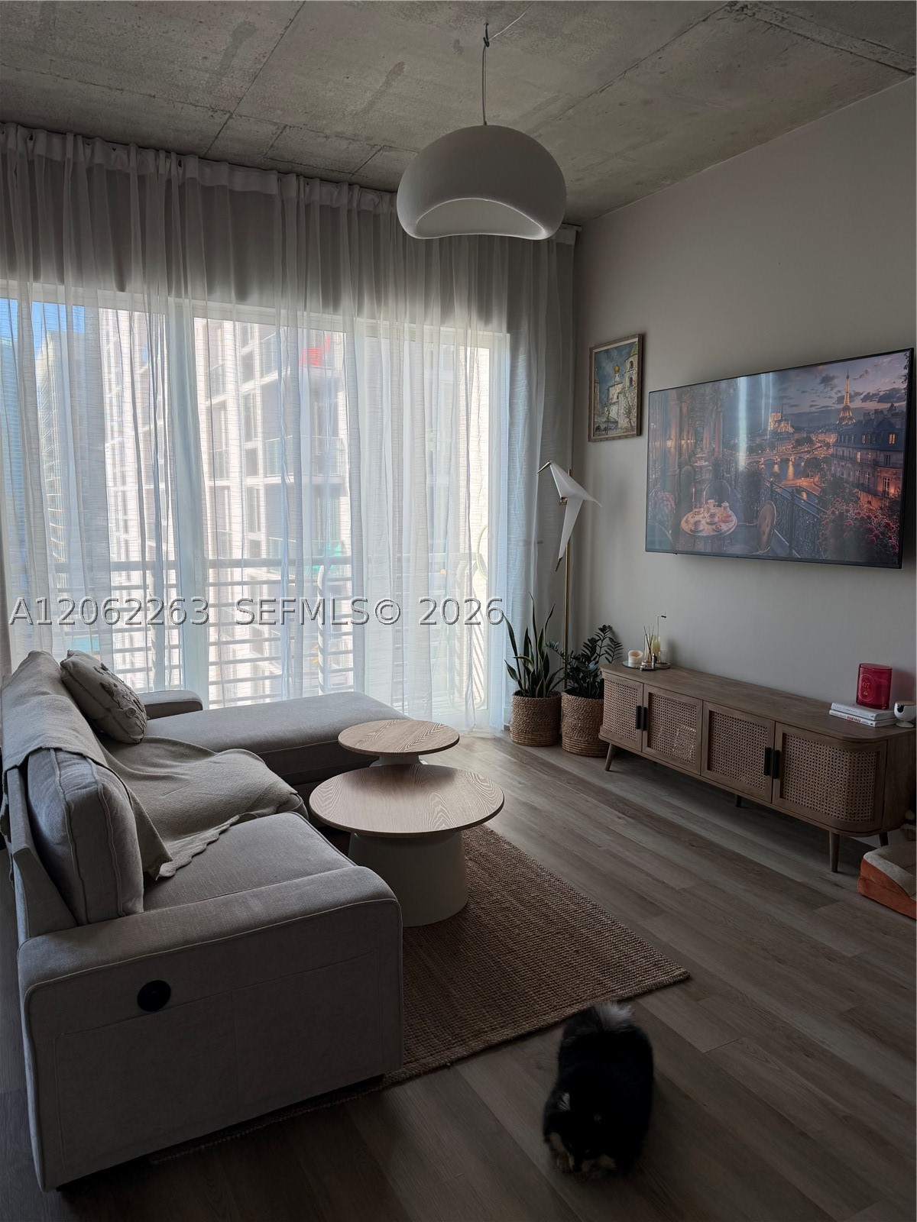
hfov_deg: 56.8
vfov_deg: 71.6
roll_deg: -0.5
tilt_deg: -7.7
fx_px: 848
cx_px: 458
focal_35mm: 24
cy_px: 611
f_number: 1.78
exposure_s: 1/453
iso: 80
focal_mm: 6.76
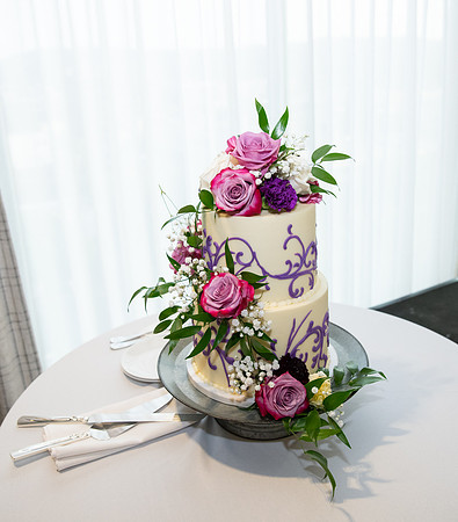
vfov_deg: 51.8
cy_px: 254
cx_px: 241
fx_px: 537
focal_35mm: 33
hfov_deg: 46.2
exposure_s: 1/320
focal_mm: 24
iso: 1250
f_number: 4
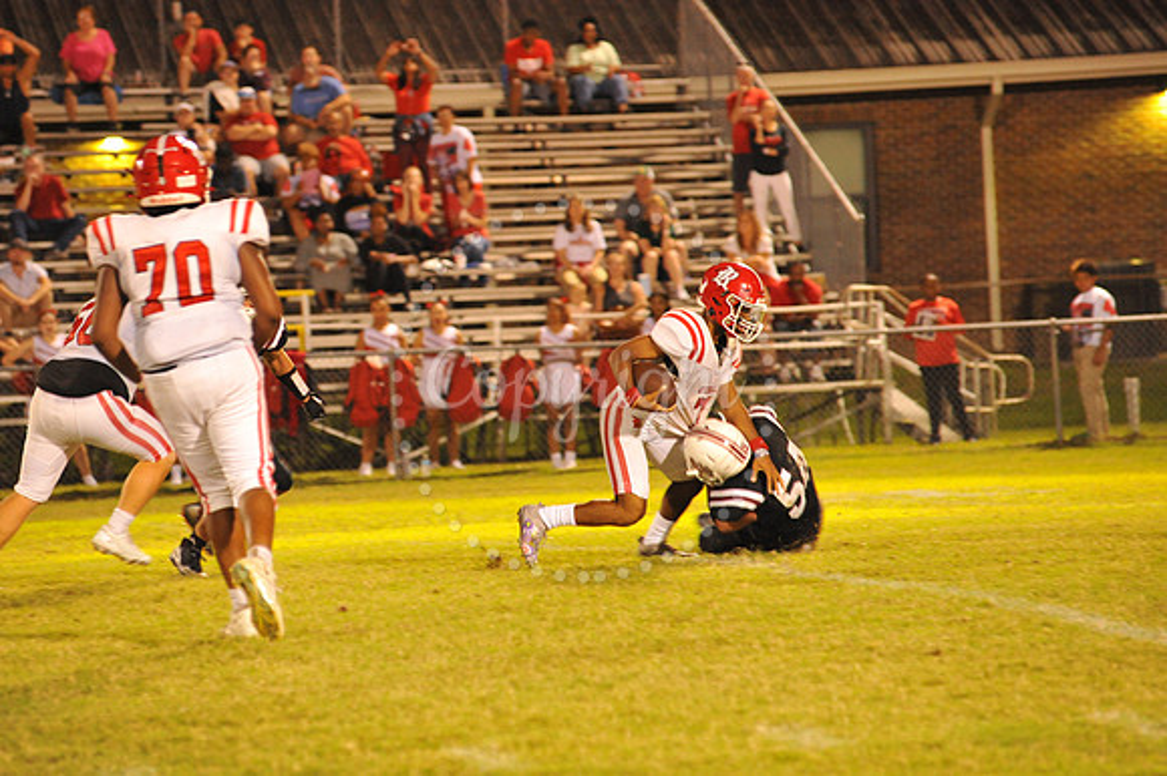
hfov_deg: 10.3
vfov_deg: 6.9
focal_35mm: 200
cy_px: 388
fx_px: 6479
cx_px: 584
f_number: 5
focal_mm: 200
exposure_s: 1/160
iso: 5000
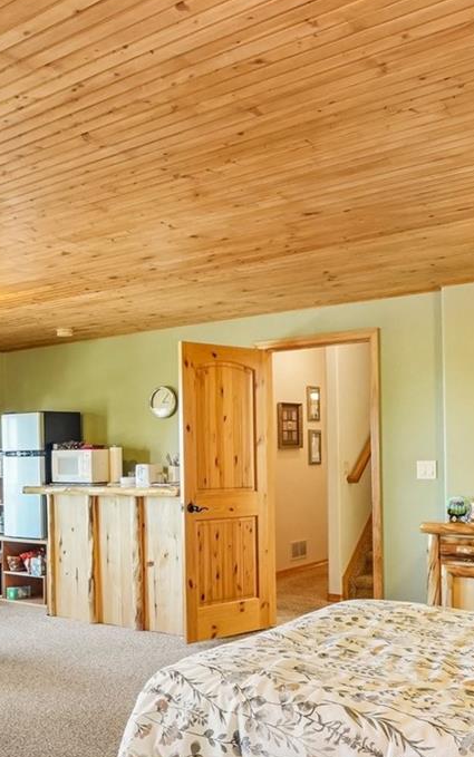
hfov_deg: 33.5
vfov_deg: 51.8
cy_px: 457
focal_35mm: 37
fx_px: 773
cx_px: 125
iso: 800
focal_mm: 10.4
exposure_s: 1/3.33
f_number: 8
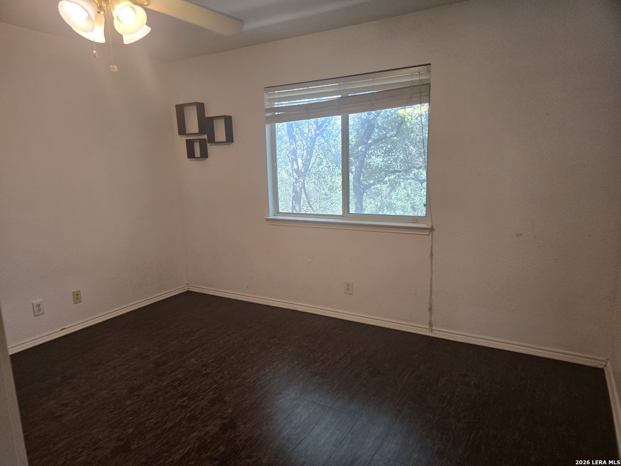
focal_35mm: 23
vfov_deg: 58.9
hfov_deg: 73.9
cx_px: 310
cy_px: 233
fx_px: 413
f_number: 1.8
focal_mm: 5.4
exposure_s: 1/120
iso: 160
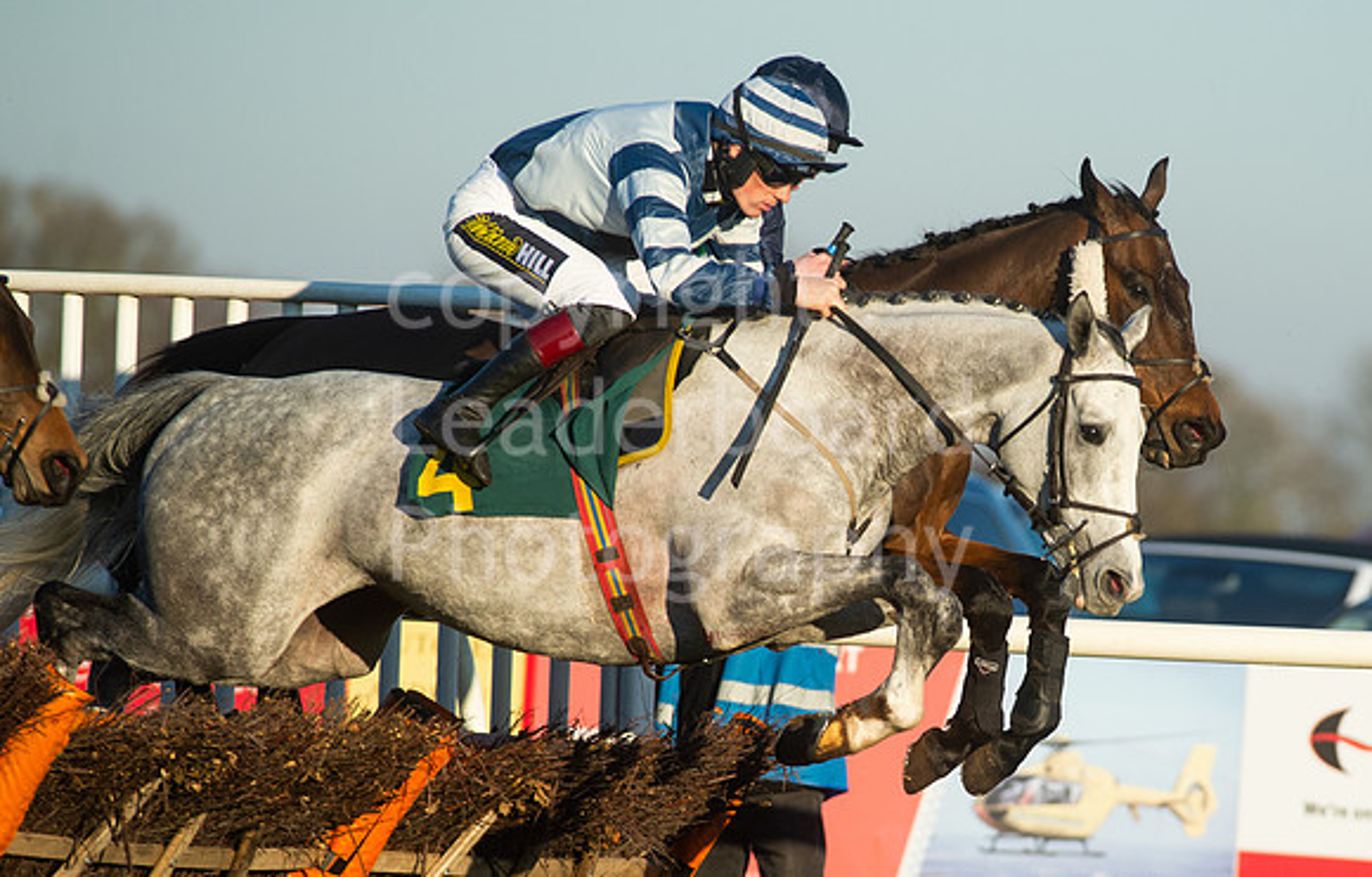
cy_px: 646
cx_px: 994
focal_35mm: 468
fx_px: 17634
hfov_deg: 4.5
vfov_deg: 2.9
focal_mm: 300
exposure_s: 1/4000
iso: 800
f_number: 6.3
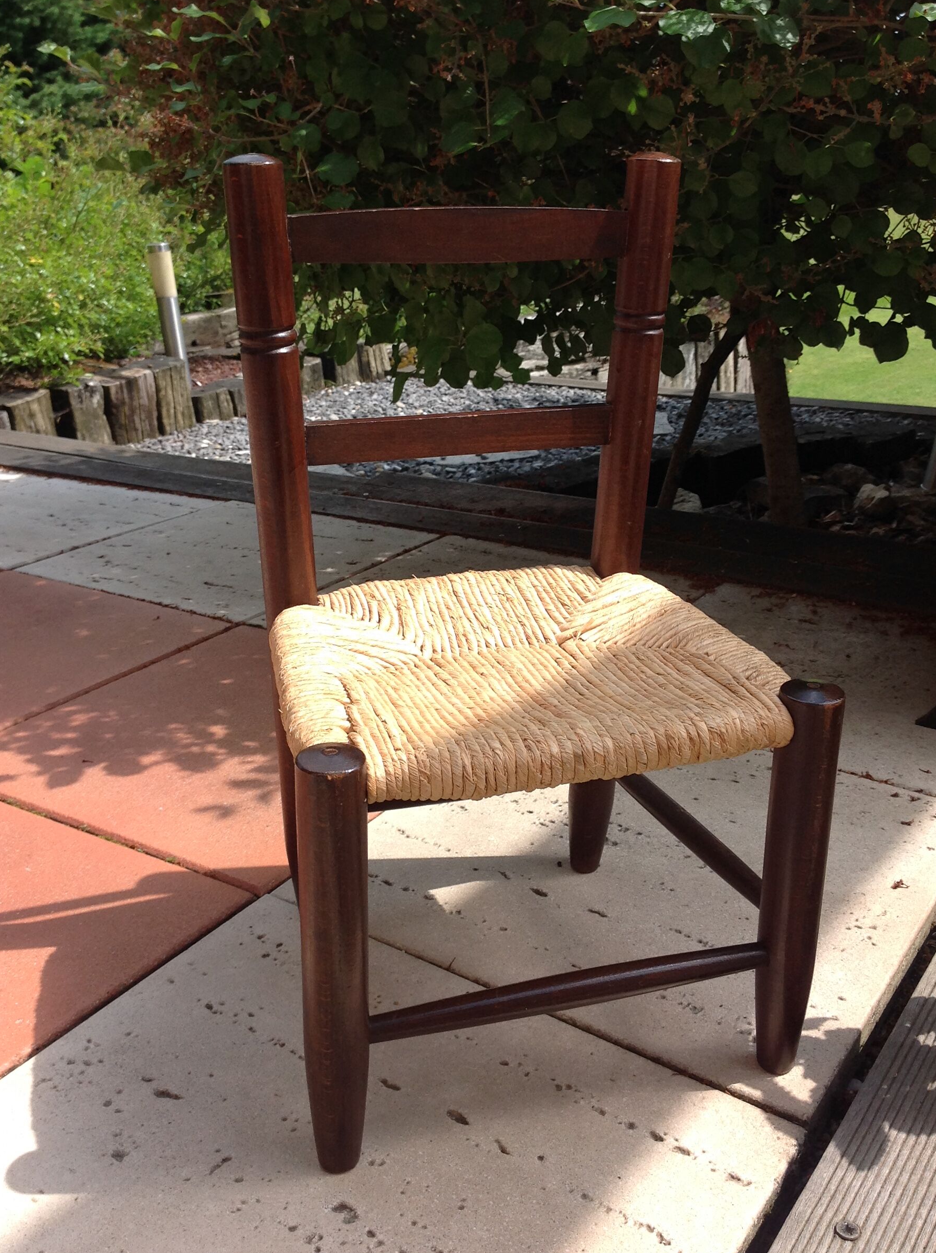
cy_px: 614
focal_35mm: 38
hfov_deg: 37.6
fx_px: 1374
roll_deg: +2.8
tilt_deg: -21.2
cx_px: 490
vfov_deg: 49.0
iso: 50
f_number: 2.4
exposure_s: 1/1043
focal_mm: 4.28
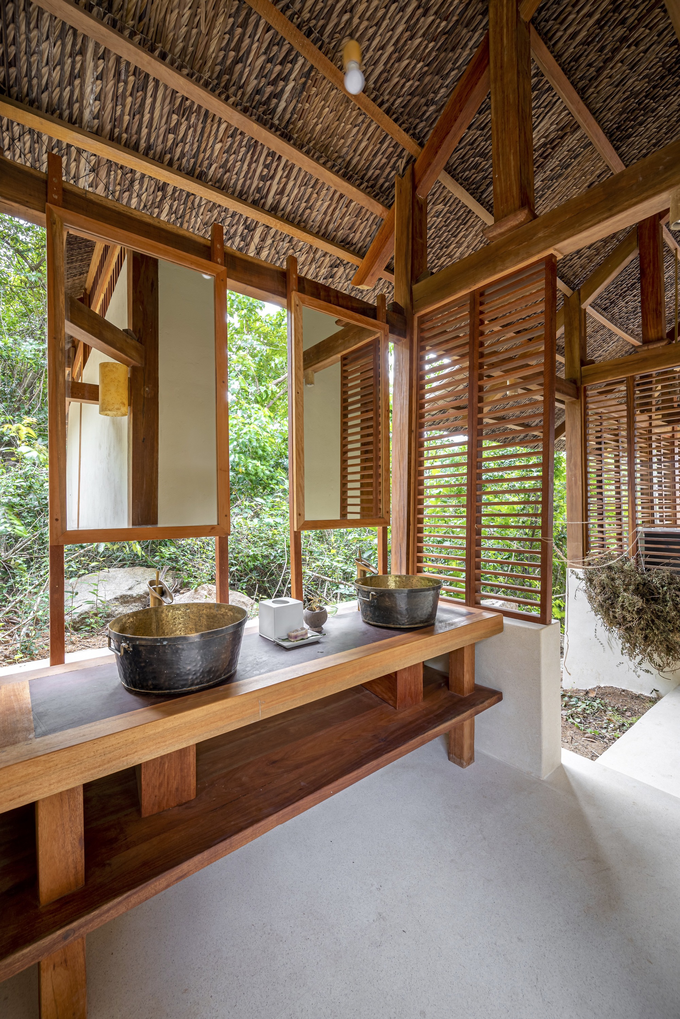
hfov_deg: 81.2
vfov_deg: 104.2
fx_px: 396
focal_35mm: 14
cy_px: 510
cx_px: 340
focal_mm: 14
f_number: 9
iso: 100
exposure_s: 1/3
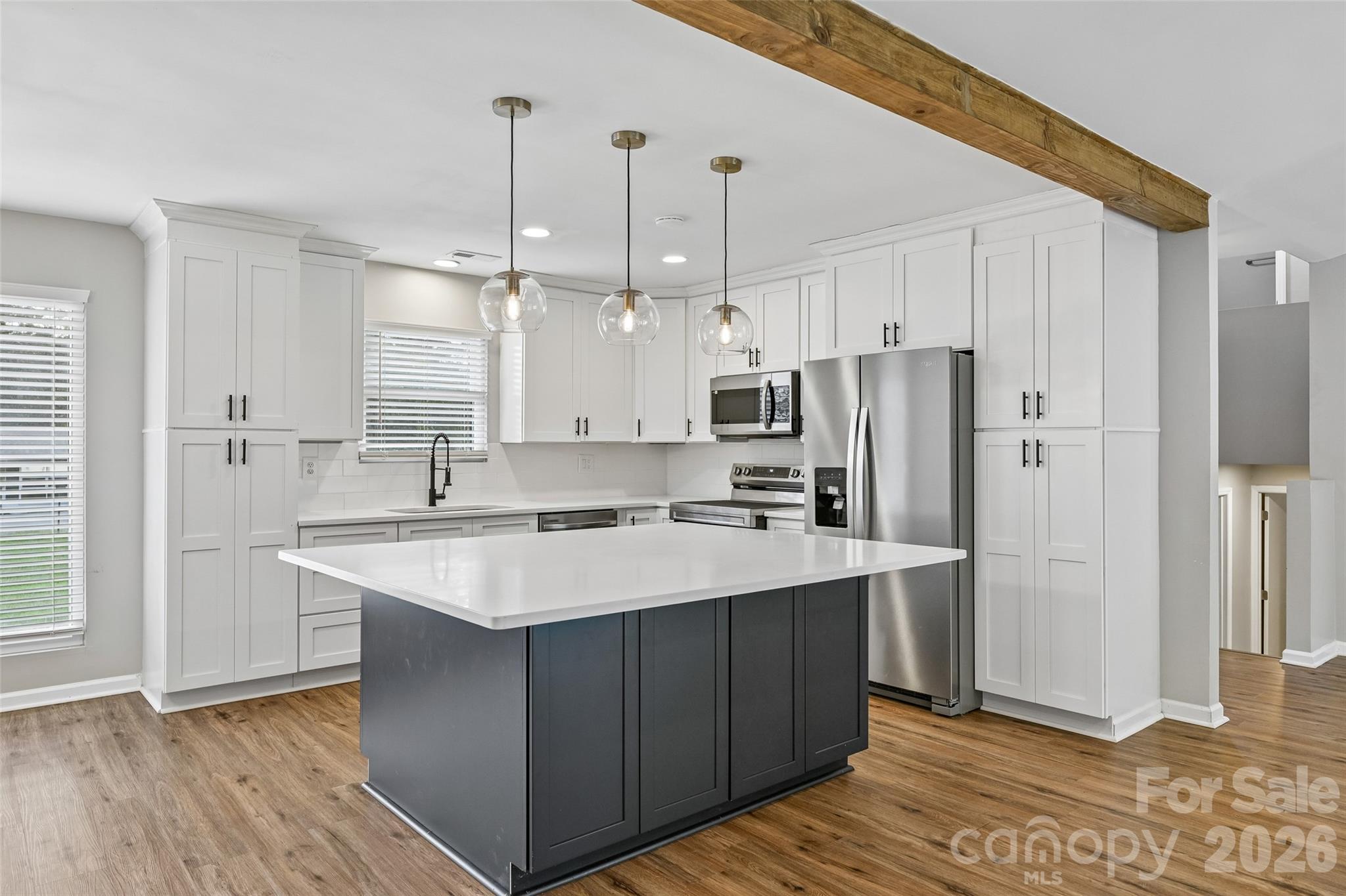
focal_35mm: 22
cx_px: 673
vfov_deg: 56.1
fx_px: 841
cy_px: 448
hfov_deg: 77.3
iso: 400
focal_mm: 22.5
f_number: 8
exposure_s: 1/25
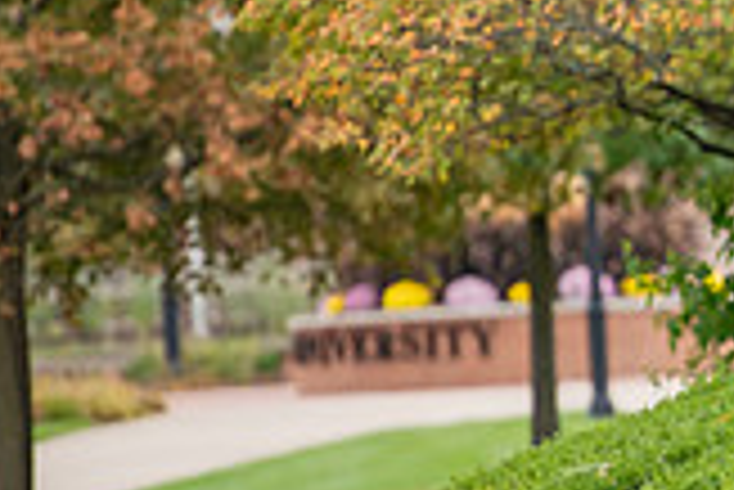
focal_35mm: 710
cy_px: 146
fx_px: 14489
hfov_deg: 2.9
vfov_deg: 1.9
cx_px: 1108
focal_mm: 200
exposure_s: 1/500
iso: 320
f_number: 2.8
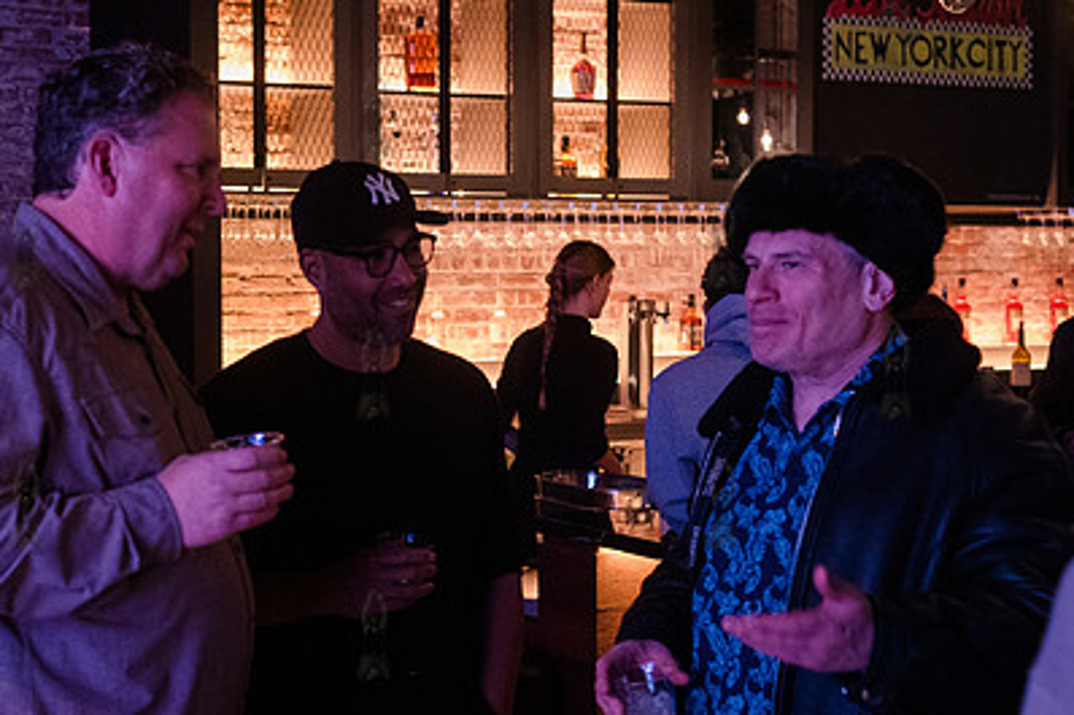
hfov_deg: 30.7
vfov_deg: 20.9
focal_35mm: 65
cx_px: 332
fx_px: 1938
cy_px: 375
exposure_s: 1/125
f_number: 3.5
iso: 5000
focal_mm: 35
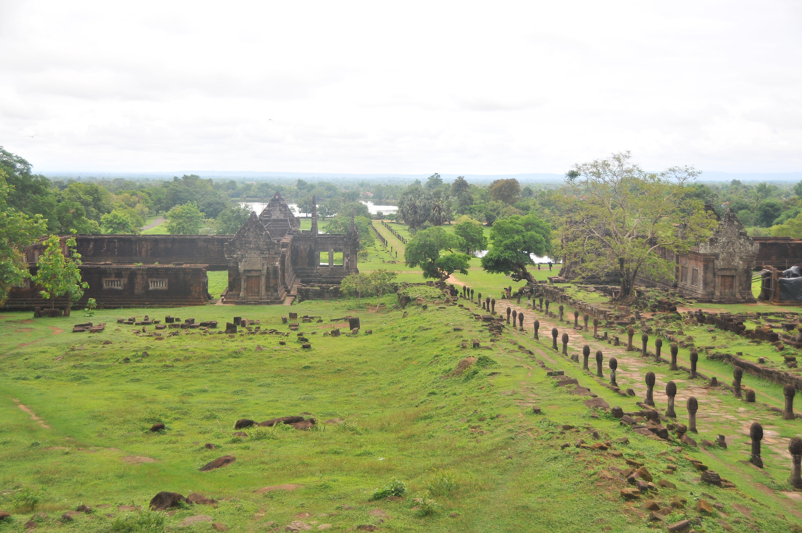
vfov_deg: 28.0
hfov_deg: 41.2
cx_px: 401
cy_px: 266
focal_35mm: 48
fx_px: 1068
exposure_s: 1/1000
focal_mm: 32
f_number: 4
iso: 250
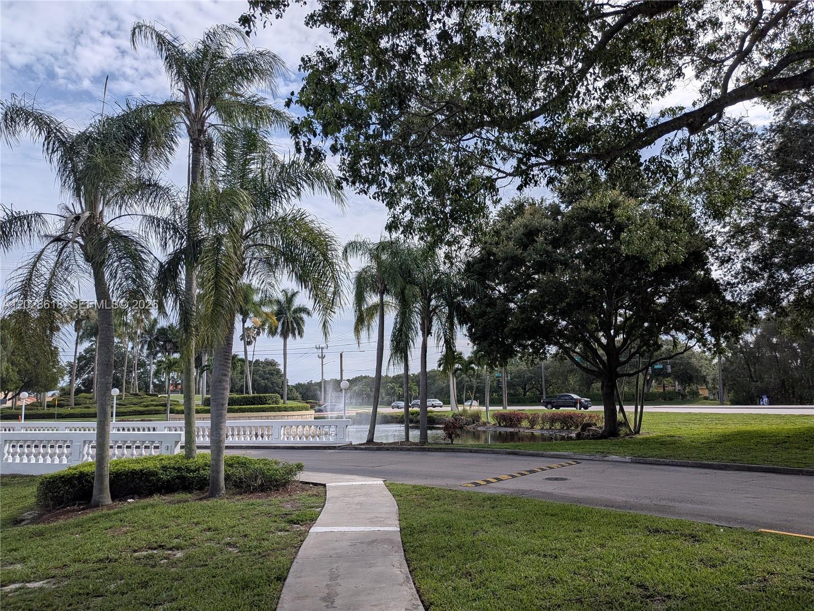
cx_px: 407
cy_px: 306
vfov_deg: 56.8
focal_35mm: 24
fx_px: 564
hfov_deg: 71.6
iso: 28
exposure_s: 1/2342
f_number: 1.7
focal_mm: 4.53
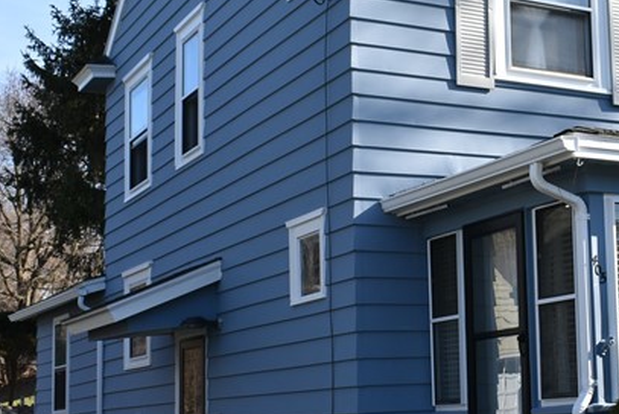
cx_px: 576
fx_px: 1239
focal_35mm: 72
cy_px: 230
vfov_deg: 19.0
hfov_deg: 26.9
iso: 100
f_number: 7.1
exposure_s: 1/200
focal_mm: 18
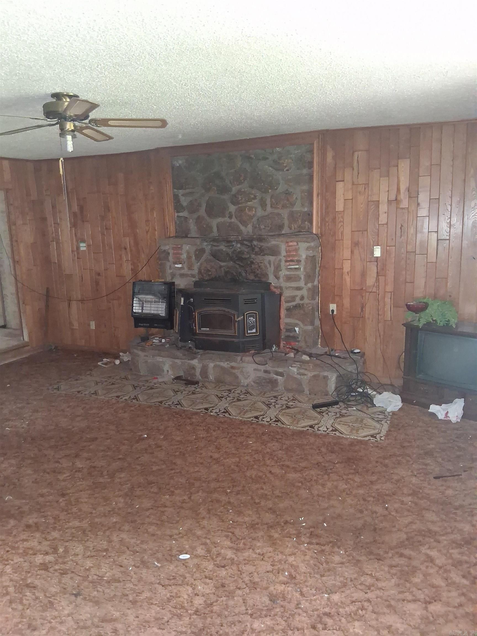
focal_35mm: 26
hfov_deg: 53.1
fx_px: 478
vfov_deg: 67.3
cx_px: 238
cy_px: 318
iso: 25
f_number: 1.8
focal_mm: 3.98
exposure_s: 1/17
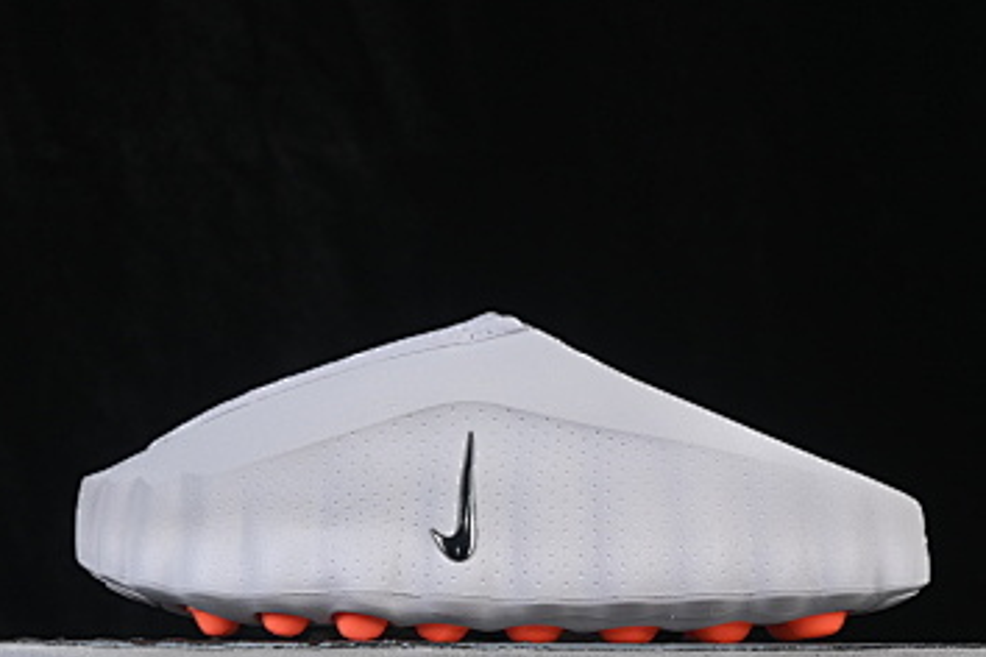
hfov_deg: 19.3
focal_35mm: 106
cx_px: 504
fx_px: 2903
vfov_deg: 12.9
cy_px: 355
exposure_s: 1/80
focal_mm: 50
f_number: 8
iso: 160
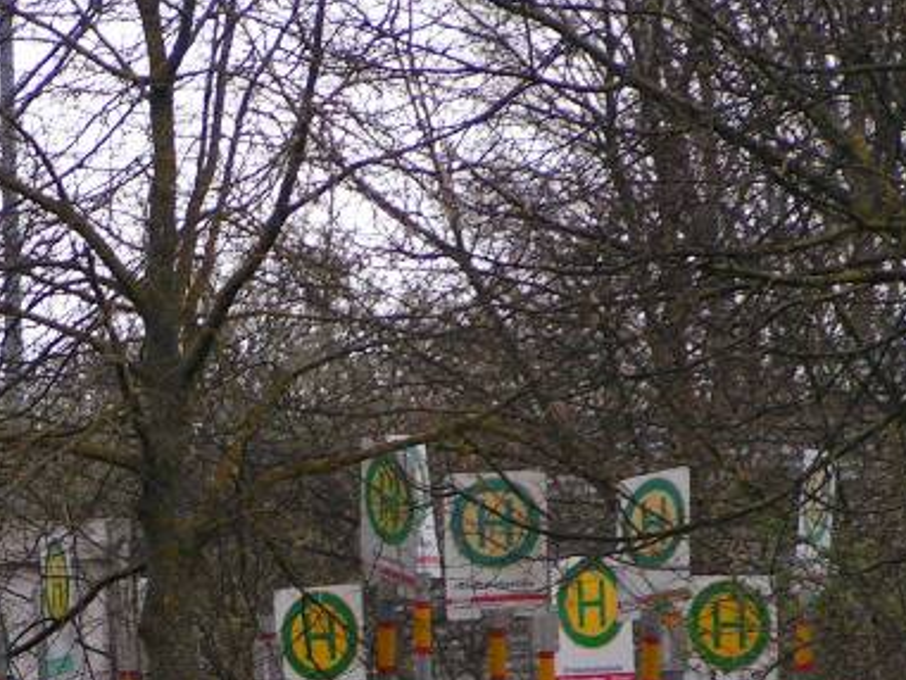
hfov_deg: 5.0
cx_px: 102
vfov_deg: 3.8
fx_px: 10342
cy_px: 585
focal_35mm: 395
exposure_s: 1/250
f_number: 3.5
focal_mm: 28.8
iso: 125
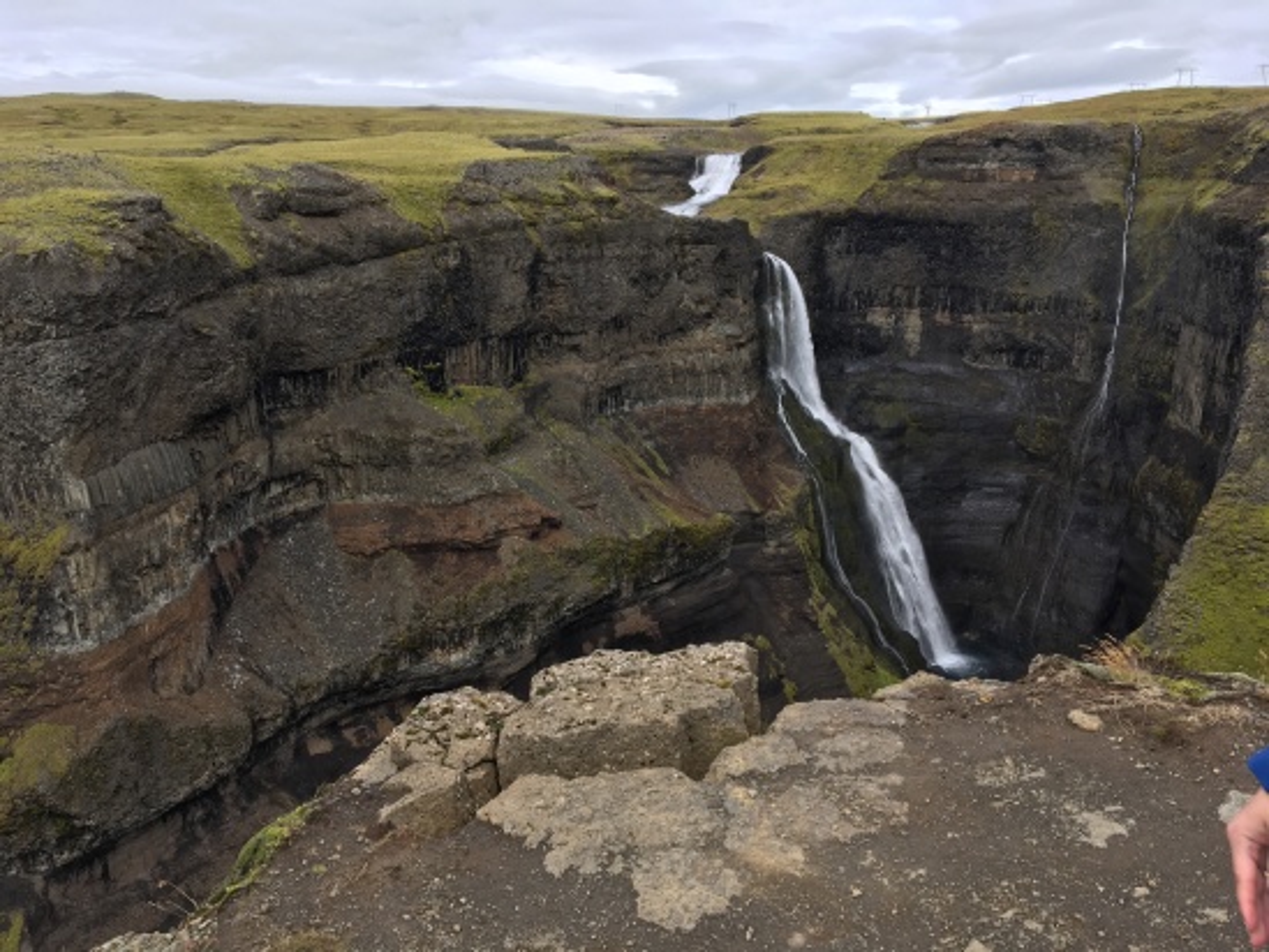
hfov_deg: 61.6
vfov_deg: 48.2
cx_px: 634
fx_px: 1063
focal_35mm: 29
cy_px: 476
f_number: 2.2
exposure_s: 1/499
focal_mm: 4.15
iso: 25
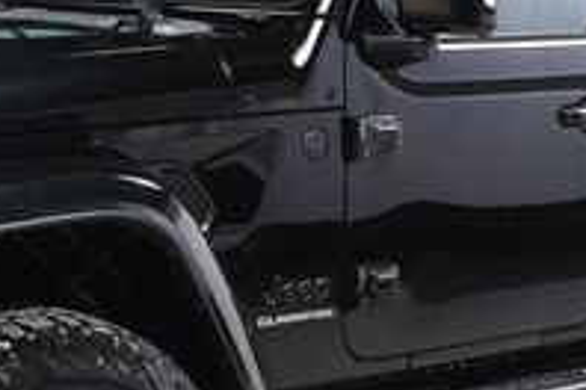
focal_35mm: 126
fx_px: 2051
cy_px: 290
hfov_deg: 16.2
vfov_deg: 10.9
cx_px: 237
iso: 160
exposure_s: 1/160
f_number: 9
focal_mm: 26
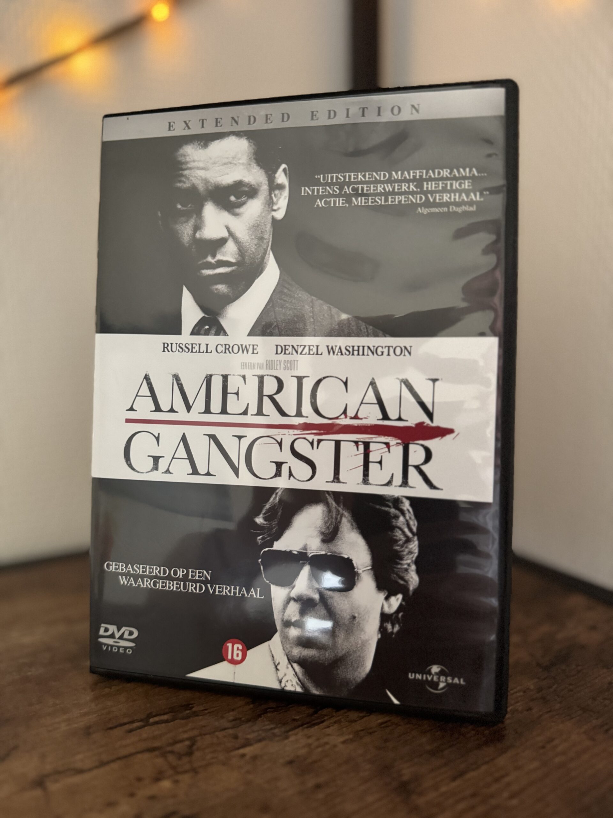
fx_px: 567
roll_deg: +1.4
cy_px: 409
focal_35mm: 24
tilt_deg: -7.9
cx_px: 306
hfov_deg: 56.8
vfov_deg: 71.6
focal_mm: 6.76
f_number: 1.78
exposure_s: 1/36
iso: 1000
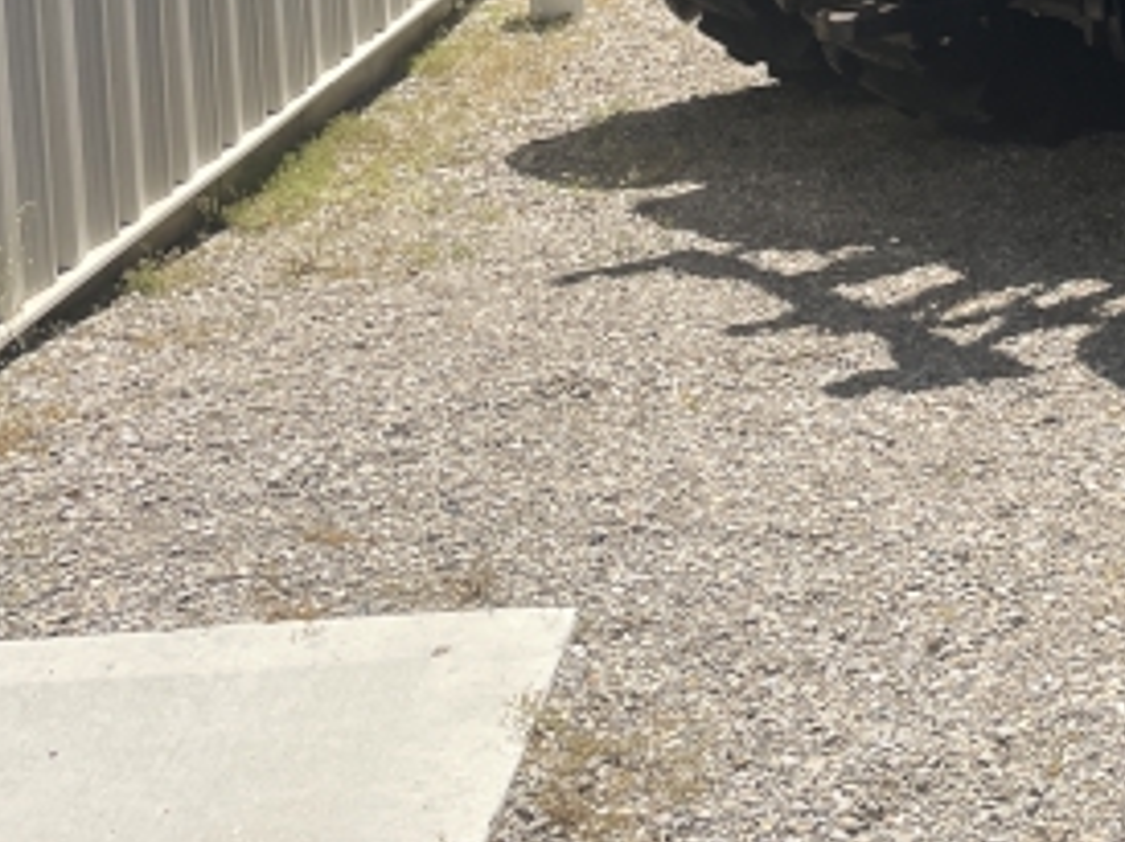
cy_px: -345
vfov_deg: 17.7
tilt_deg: -6.6
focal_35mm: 76
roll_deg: -0.9
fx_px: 2468
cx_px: 1544
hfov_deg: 22.4
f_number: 1.6
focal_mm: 4.2
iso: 32
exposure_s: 1/3125
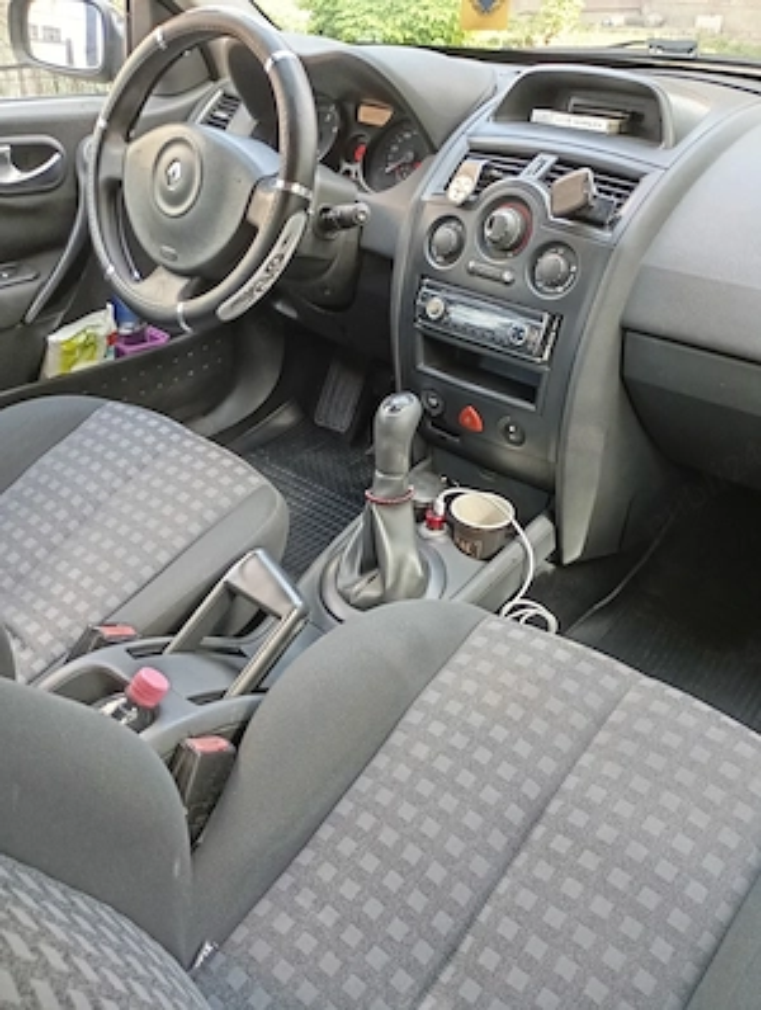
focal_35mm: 28
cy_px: 505
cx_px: 380
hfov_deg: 49.9
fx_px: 818
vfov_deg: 63.4
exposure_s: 1/33.3
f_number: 1.8
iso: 791
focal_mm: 4.27
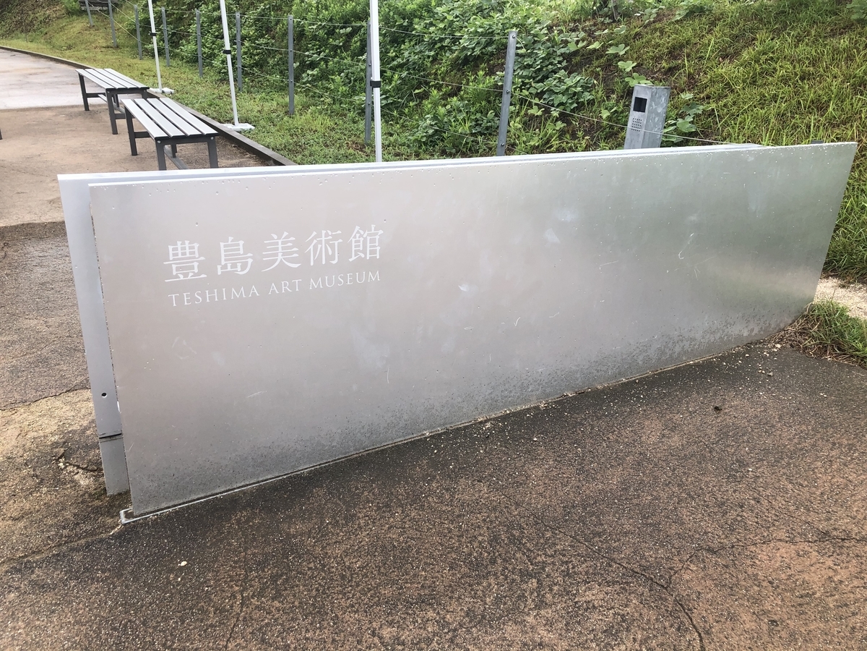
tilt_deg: -21.8
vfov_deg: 49.7
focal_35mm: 28
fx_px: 701
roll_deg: -3.1
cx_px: 434
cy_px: 326
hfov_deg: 63.4
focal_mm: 3.99
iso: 20
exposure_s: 1/762
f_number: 1.8
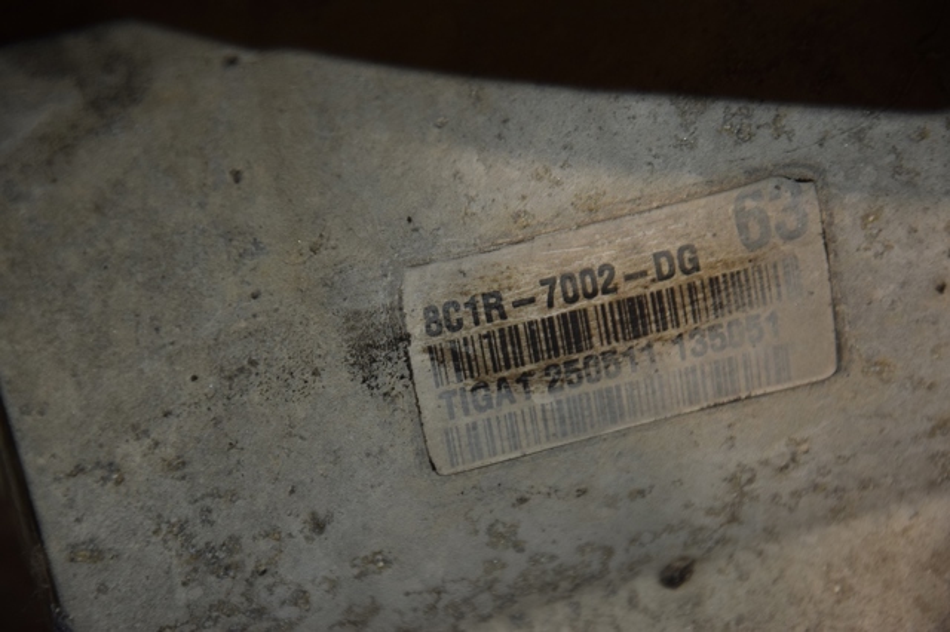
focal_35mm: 158
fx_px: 4154
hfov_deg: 13.0
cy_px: 316
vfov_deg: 8.7
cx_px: 475
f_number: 5.6
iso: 800
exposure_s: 1/60
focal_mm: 105
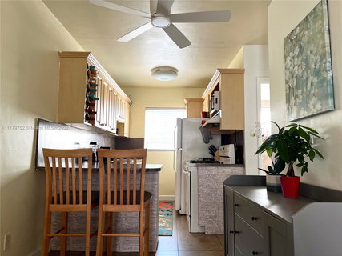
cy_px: 128
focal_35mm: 26
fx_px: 257
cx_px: 171
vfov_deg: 53.0
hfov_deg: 67.3
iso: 80
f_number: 1.5
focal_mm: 5.7
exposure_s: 1/60
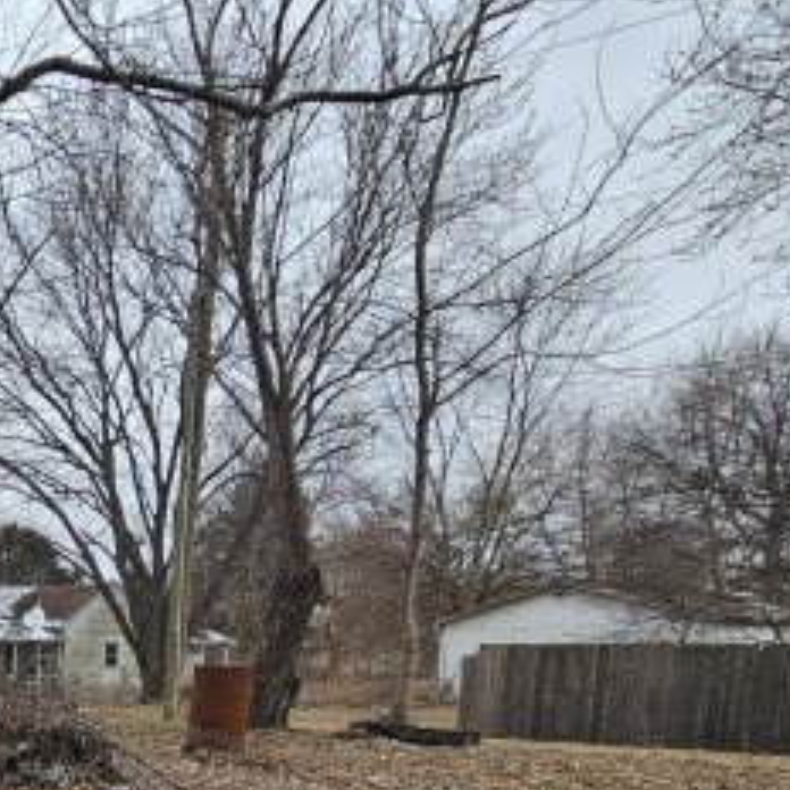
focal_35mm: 33
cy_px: 739
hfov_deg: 33.8
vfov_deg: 44.4
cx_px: -264
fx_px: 852
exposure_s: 1/360
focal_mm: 2.2
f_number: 2.2
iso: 50
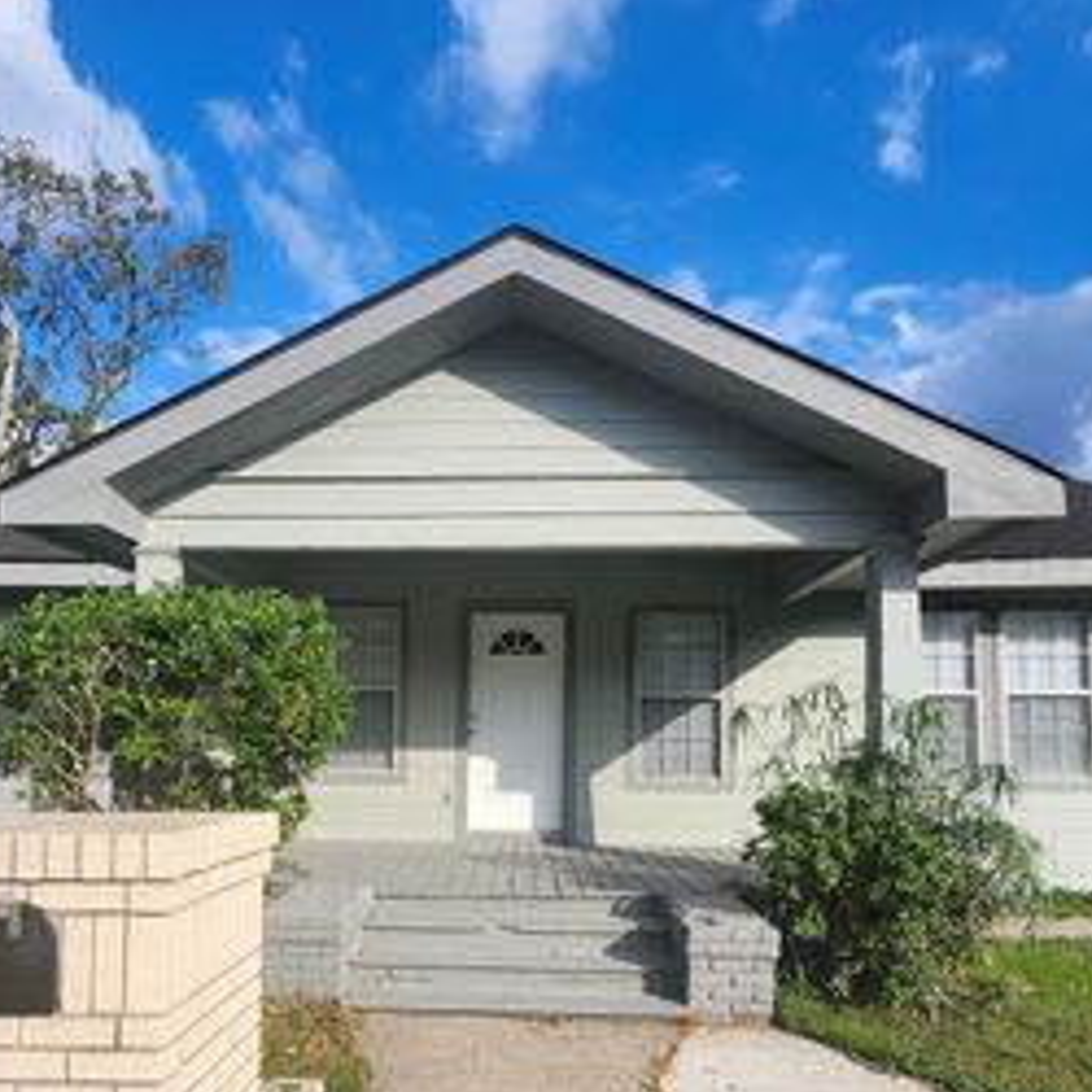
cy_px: 705
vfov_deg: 65.9
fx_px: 821
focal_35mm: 23
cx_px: 476
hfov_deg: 67.0
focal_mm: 1.74
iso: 40
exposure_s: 1/1488
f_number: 2.2
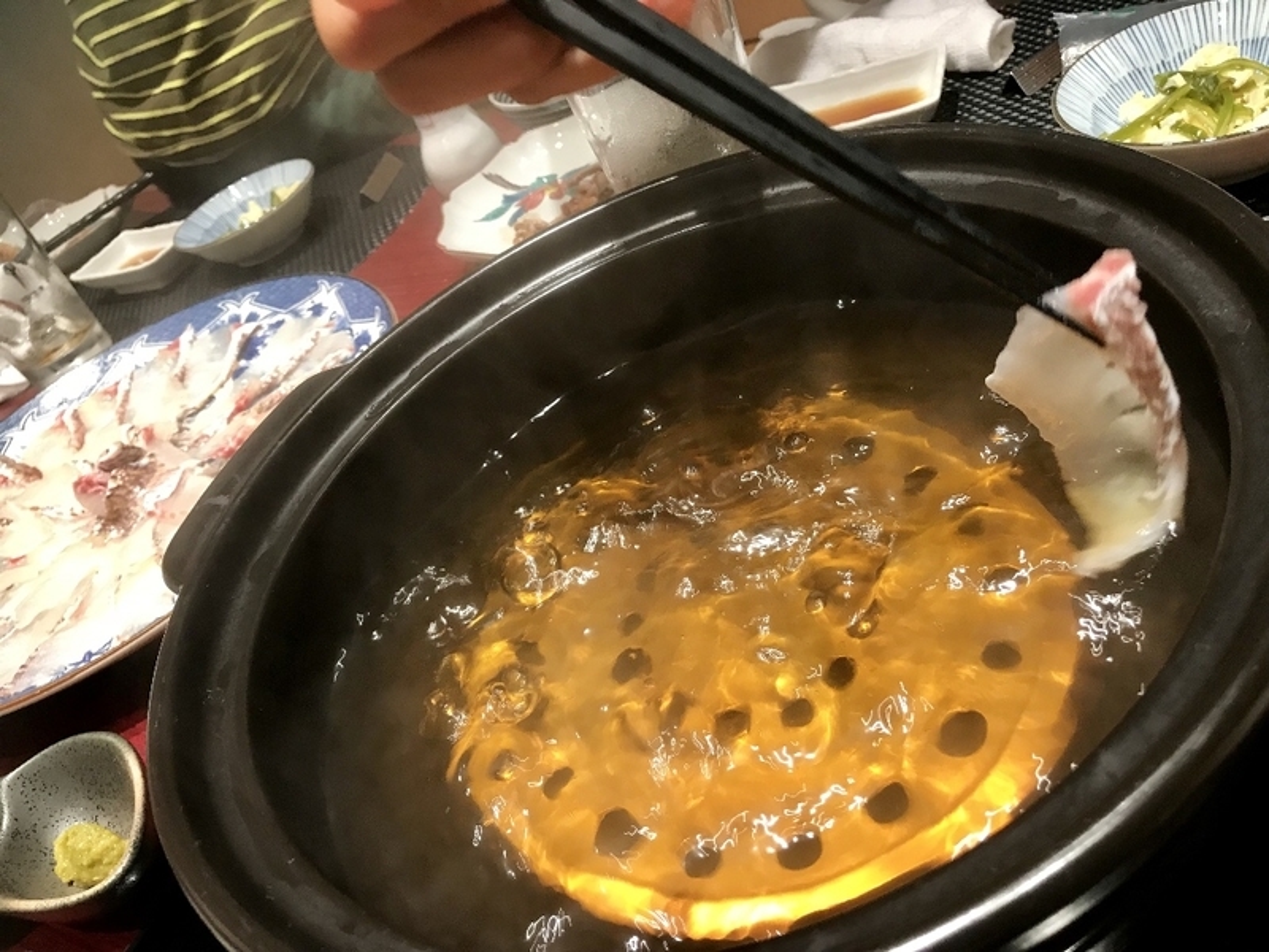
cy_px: 476
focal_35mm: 28
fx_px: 1026
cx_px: 634
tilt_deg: -36.9
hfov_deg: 63.4
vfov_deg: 49.7
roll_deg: +28.3
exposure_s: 1/17
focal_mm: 3.99
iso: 40
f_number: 1.8
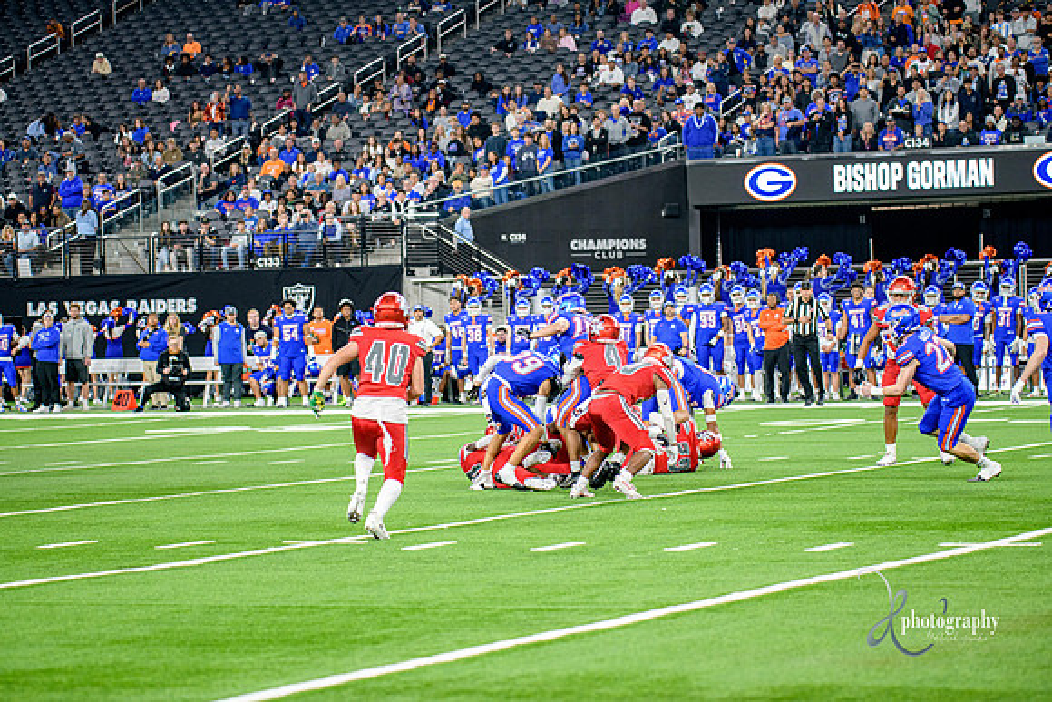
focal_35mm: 125
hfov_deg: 16.4
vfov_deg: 11.0
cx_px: 526
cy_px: 351
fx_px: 3653
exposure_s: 1/400
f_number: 2.8
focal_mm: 125
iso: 1250
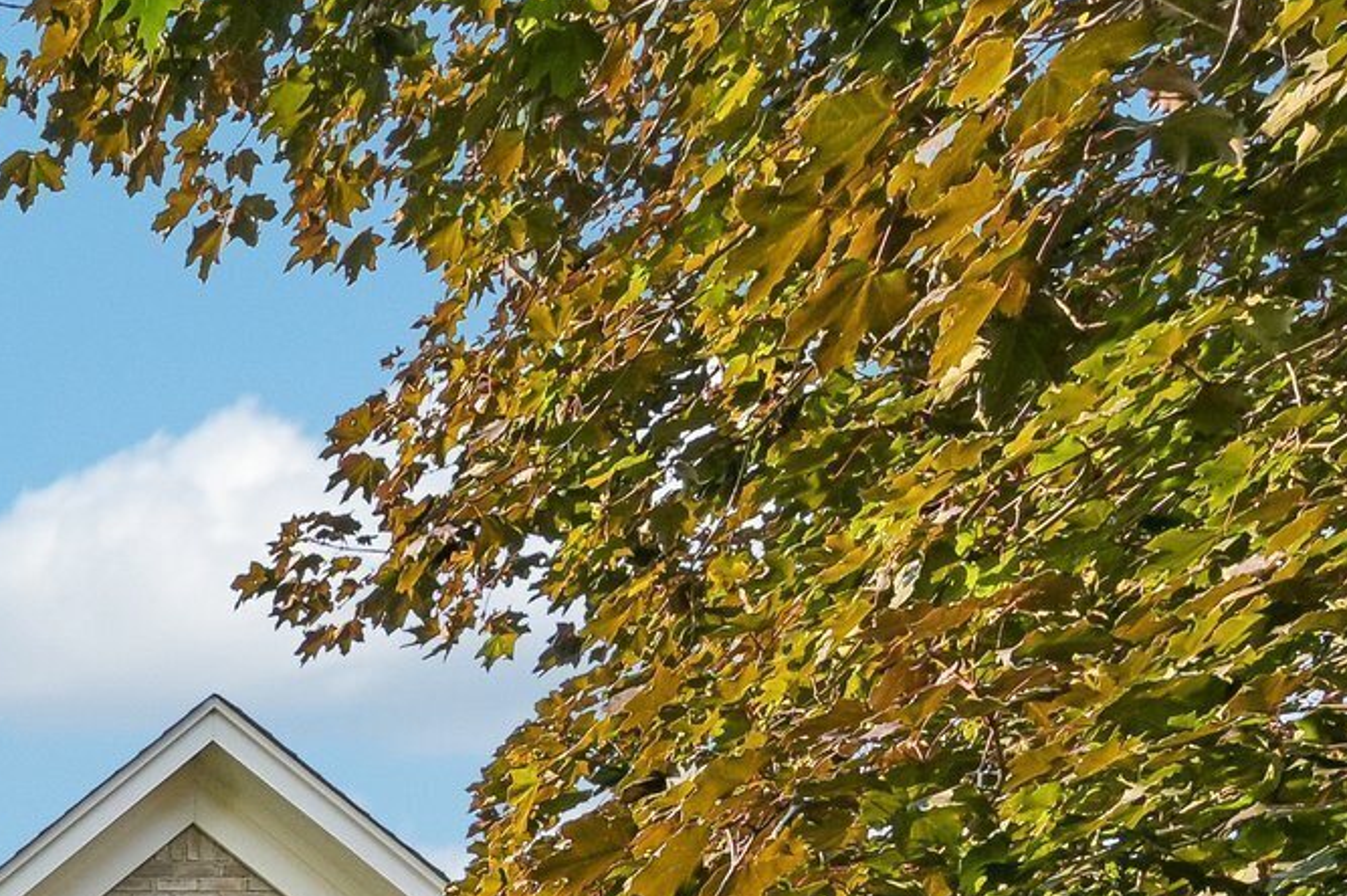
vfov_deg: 26.9
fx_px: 1608
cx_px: -614
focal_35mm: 43
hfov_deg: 29.8
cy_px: 1125
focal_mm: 14
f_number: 8
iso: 100
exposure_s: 1/100
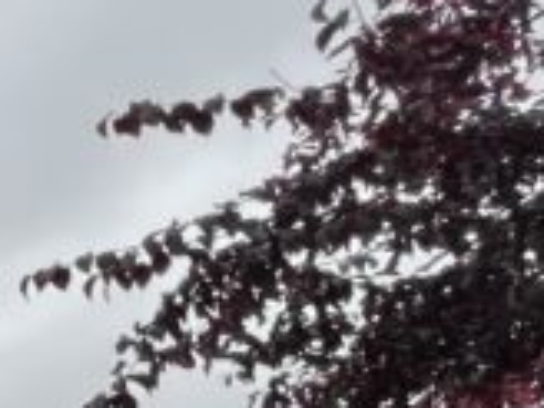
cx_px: -982
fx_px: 1273
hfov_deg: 12.5
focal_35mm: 81
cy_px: 743
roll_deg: +1.3
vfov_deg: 15.5
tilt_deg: +13.1
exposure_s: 1/99
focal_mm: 1.57
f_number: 1.8
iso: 32
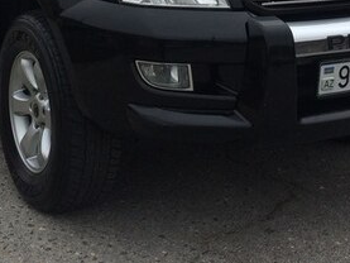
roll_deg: +1.7
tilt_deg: -5.1
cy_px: -42
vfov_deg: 20.1
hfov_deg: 28.0
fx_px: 698
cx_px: 125
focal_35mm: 69
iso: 32
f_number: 2.2
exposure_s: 1/933
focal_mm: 4.15
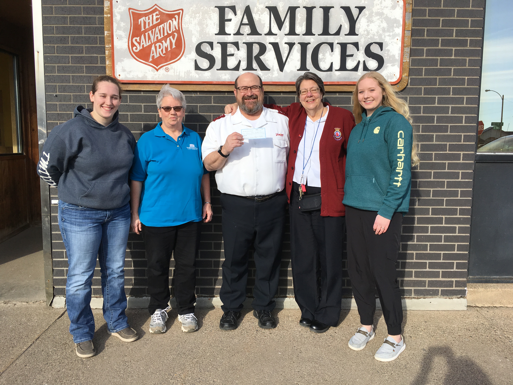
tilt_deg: -9.7
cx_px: 256
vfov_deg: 48.2
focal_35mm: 29
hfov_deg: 61.7
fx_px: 430
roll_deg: -1.6
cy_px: 192
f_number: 2.2
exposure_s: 1/1099
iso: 25
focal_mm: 4.15
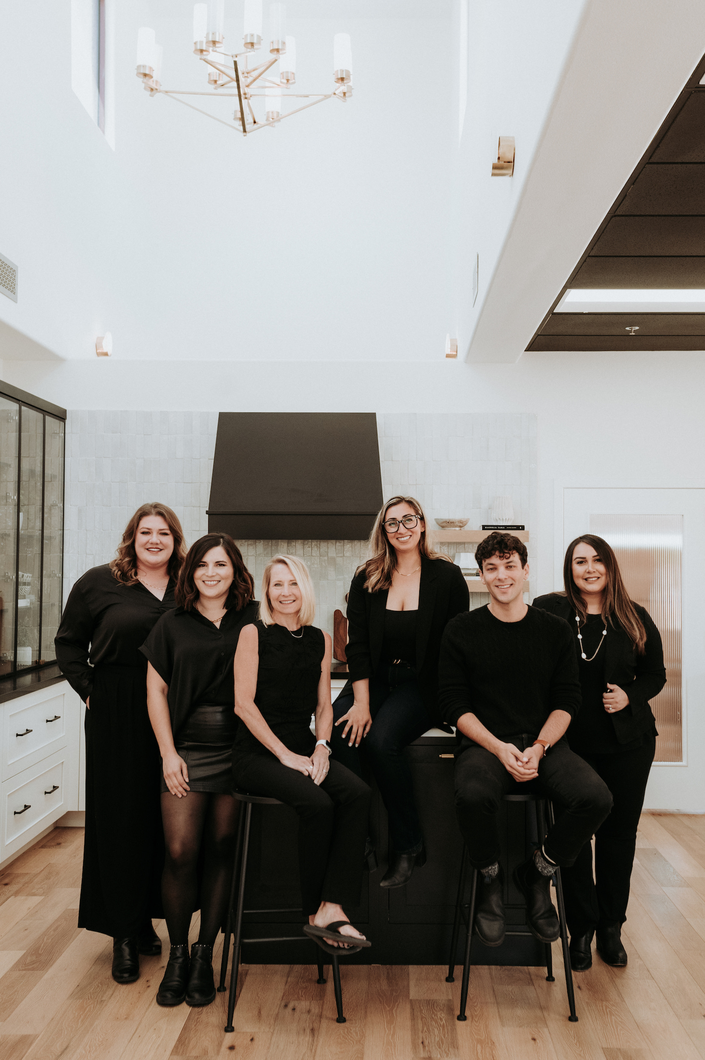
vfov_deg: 54.5
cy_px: 530
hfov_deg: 37.8
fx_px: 1029
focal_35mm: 35
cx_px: 352
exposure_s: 1/200
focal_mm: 35
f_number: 4.5
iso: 1000
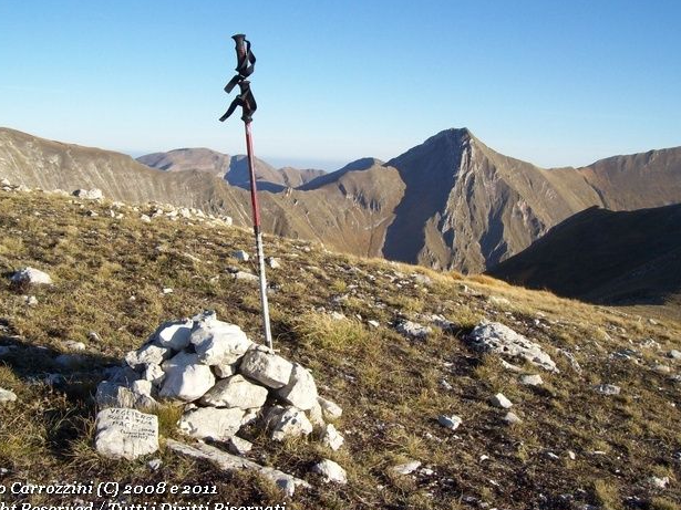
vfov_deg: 35.1
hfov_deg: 45.8
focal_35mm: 41
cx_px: 324
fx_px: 806
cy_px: 233
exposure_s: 1/409
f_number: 4.8
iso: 80
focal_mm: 6
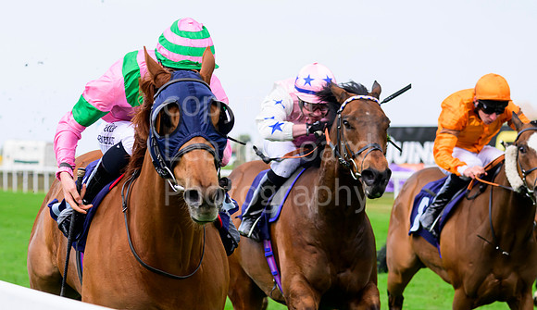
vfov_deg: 6.4
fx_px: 2781
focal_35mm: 194
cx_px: 259
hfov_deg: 11.0
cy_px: 125
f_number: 5.6
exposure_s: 1/1600
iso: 800
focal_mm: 120
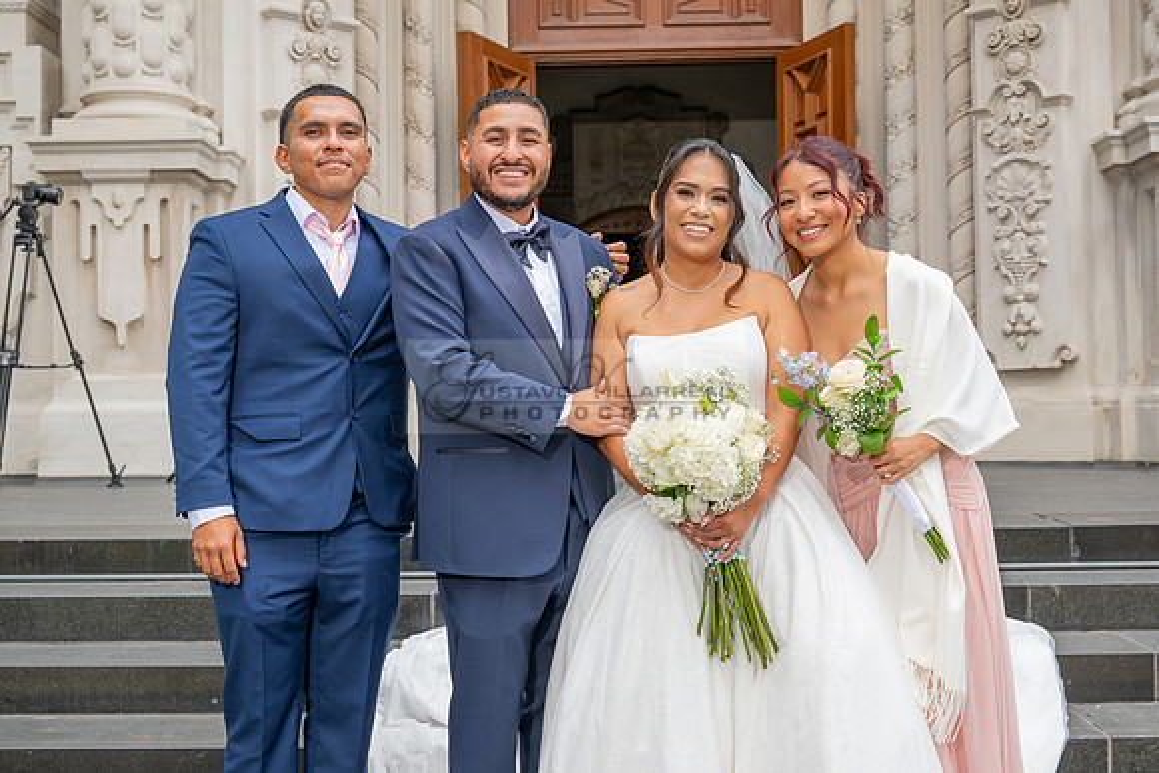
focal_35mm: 47
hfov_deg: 41.9
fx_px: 1513
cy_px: 386
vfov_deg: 28.7
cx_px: 580
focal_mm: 47
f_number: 5.6
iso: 200
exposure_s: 1/200
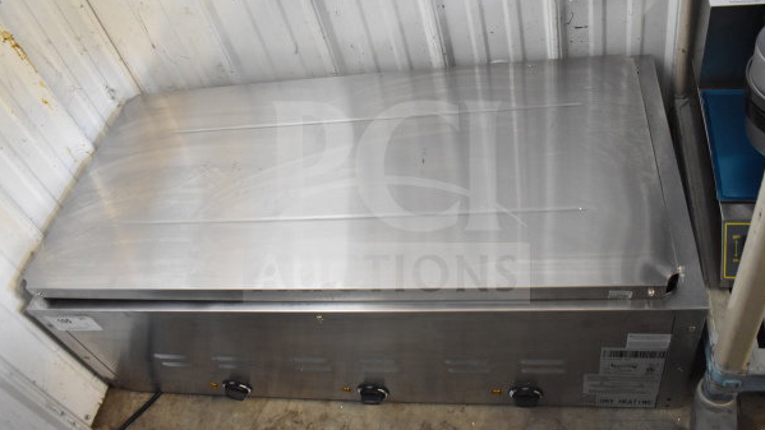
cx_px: 386
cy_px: 202
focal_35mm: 32
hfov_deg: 61.0
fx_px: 649
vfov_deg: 36.7
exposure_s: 1/30
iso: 2800
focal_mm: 20
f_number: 3.5
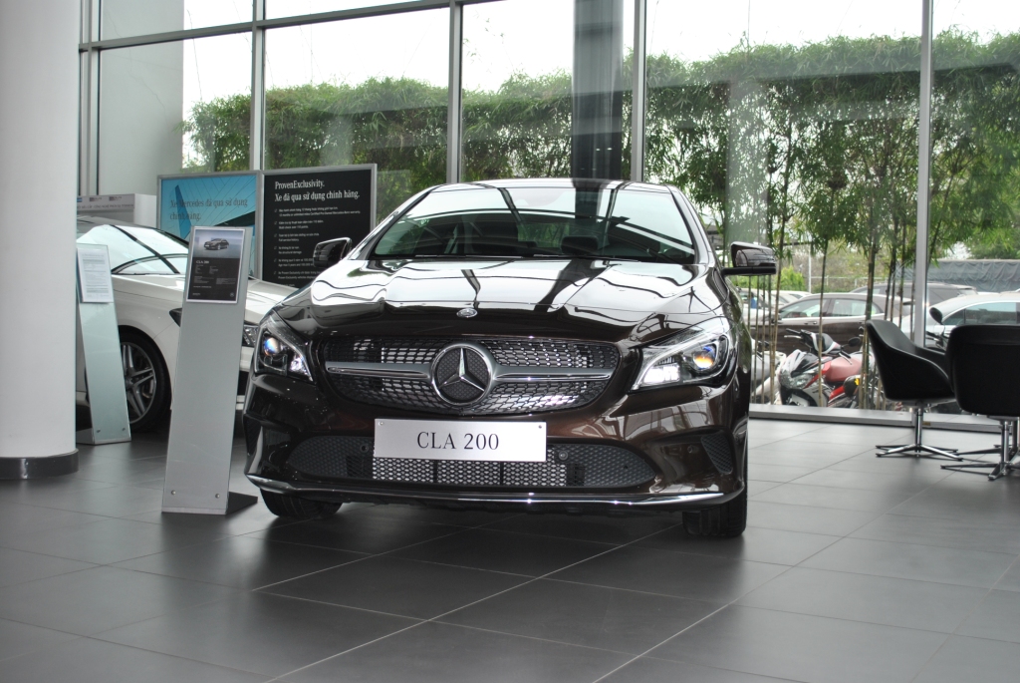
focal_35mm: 44
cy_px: 342
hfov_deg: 44.9
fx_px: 1234
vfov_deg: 30.9
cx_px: 510
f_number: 4.5
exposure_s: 1/125
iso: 125
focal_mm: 29
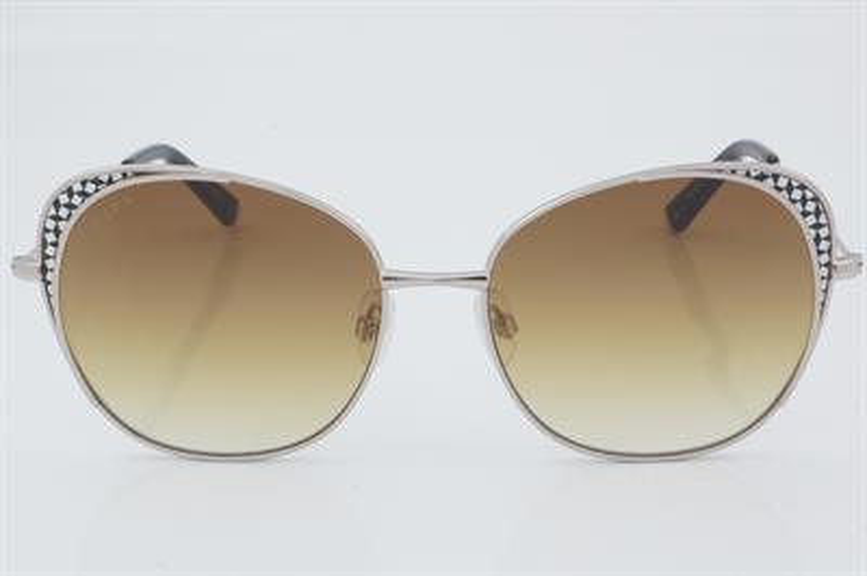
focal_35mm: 82
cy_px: 288
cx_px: 434
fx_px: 1985
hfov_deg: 24.6
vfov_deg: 16.5
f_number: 32
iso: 100
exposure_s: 1/3
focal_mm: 55
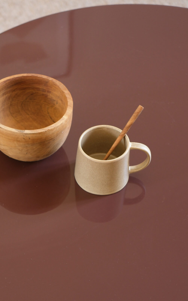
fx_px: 746
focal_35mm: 91
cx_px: 33
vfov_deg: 22.5
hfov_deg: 14.3
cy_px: 237
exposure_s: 1/2400
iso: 125
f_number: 4
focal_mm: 37.6
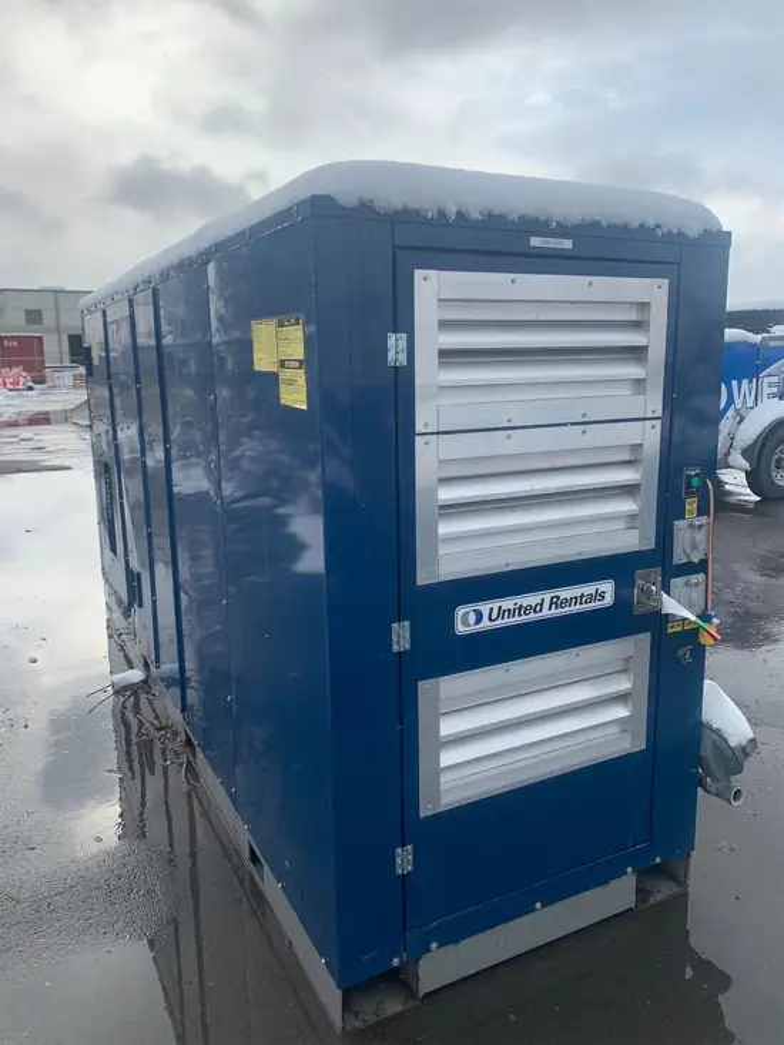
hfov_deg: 53.1
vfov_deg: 67.3
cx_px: 392
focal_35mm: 26
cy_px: 522
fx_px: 785
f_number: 1.8
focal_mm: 4.25
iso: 25
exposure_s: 1/2309
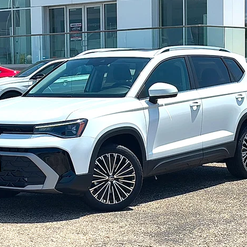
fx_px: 686
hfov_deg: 20.4
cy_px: 123
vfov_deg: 20.4
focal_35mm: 85
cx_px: 117
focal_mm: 6.86
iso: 64
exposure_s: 1/5319
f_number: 1.78
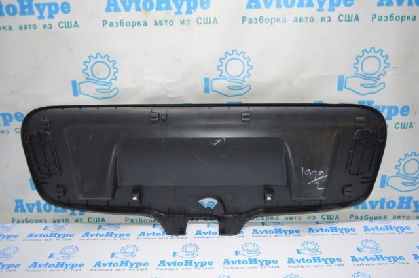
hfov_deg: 62.0
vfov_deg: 43.5
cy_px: 139
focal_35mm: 30
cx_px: 210
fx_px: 349
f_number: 4
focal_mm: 20
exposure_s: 1/80
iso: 400
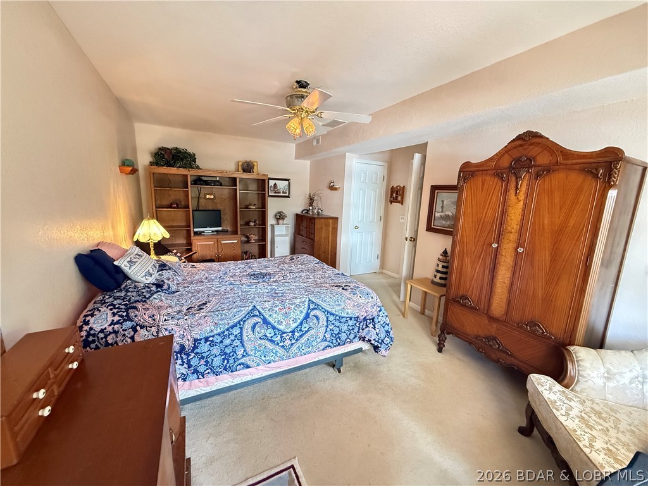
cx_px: 324
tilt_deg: -10.0
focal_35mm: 14
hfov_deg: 102.1
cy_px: 243
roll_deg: -1.9
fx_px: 262
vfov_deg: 85.7
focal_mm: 2.22
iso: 1000
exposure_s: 1/60
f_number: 2.2
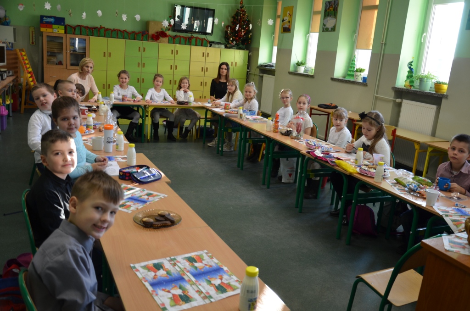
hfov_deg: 59.6
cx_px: 235
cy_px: 156
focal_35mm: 32
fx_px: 410
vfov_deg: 41.5
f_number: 4
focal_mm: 21
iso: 400
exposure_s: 1/60
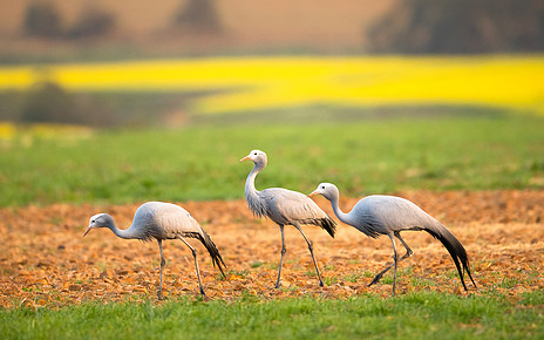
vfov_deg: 1.3
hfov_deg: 2.2
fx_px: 14440
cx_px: 281
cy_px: 142
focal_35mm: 974
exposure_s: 1/640
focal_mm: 600
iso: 800
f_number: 4
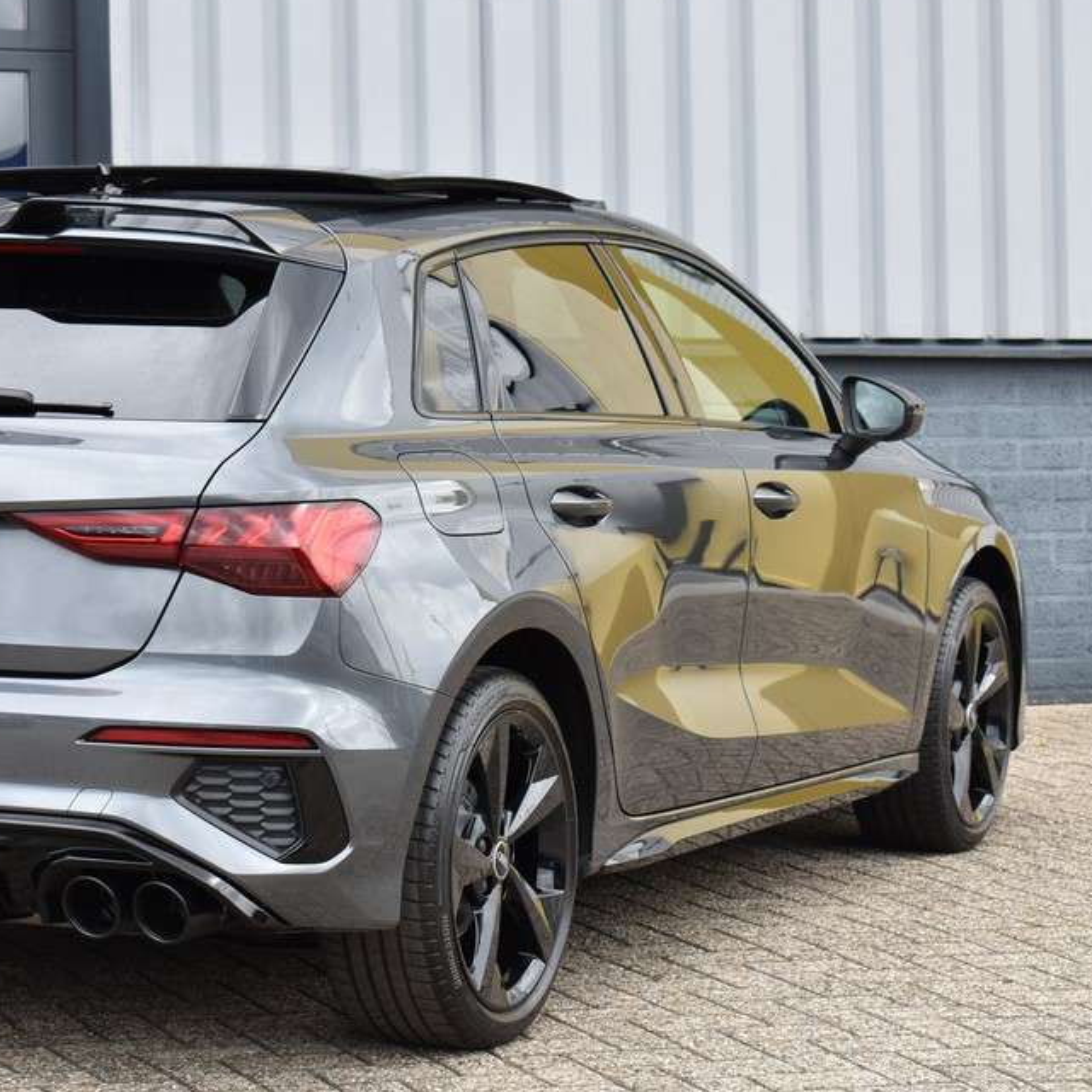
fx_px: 3783
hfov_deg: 16.3
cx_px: 273
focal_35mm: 106
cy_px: 532
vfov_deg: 16.4
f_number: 7.1
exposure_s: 1/200
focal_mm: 52
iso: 400
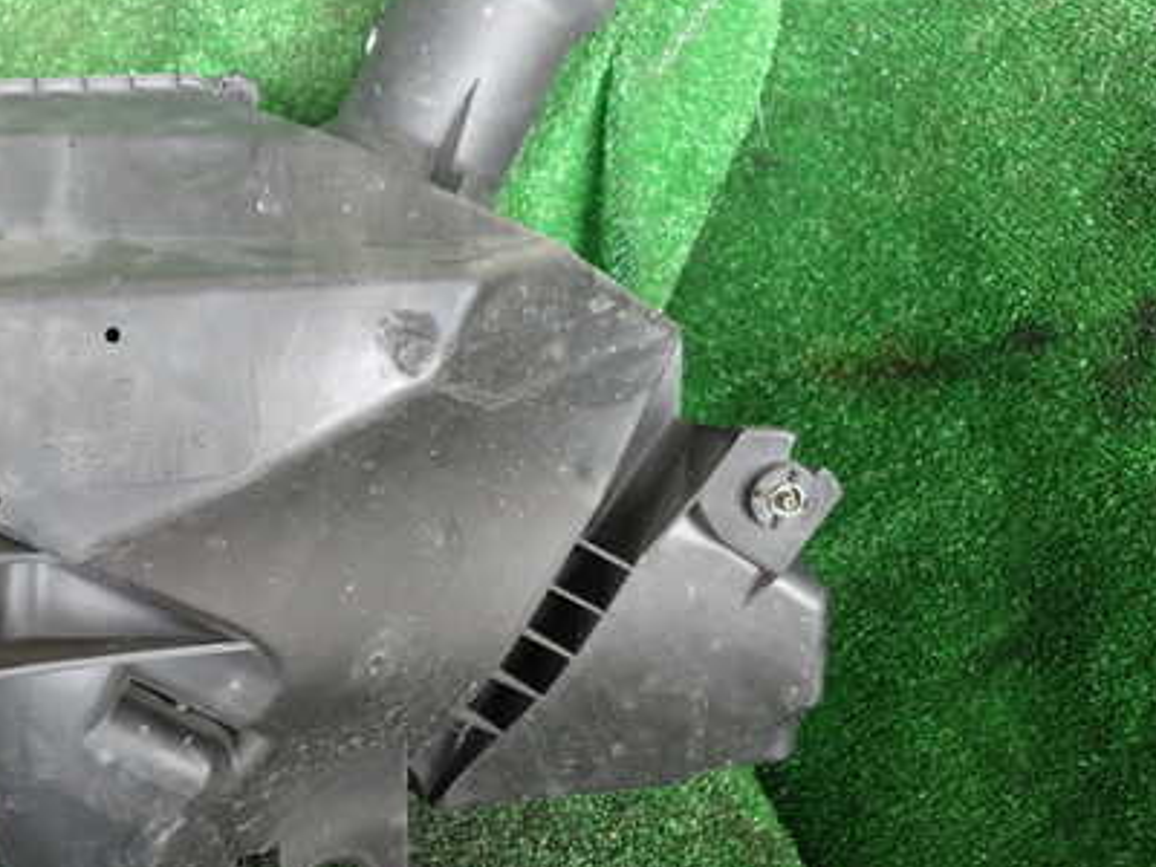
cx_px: 327
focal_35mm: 45
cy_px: 381
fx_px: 1503
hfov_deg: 41.2
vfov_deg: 32.1
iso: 200
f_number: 2.3
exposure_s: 1/60
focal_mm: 5.4
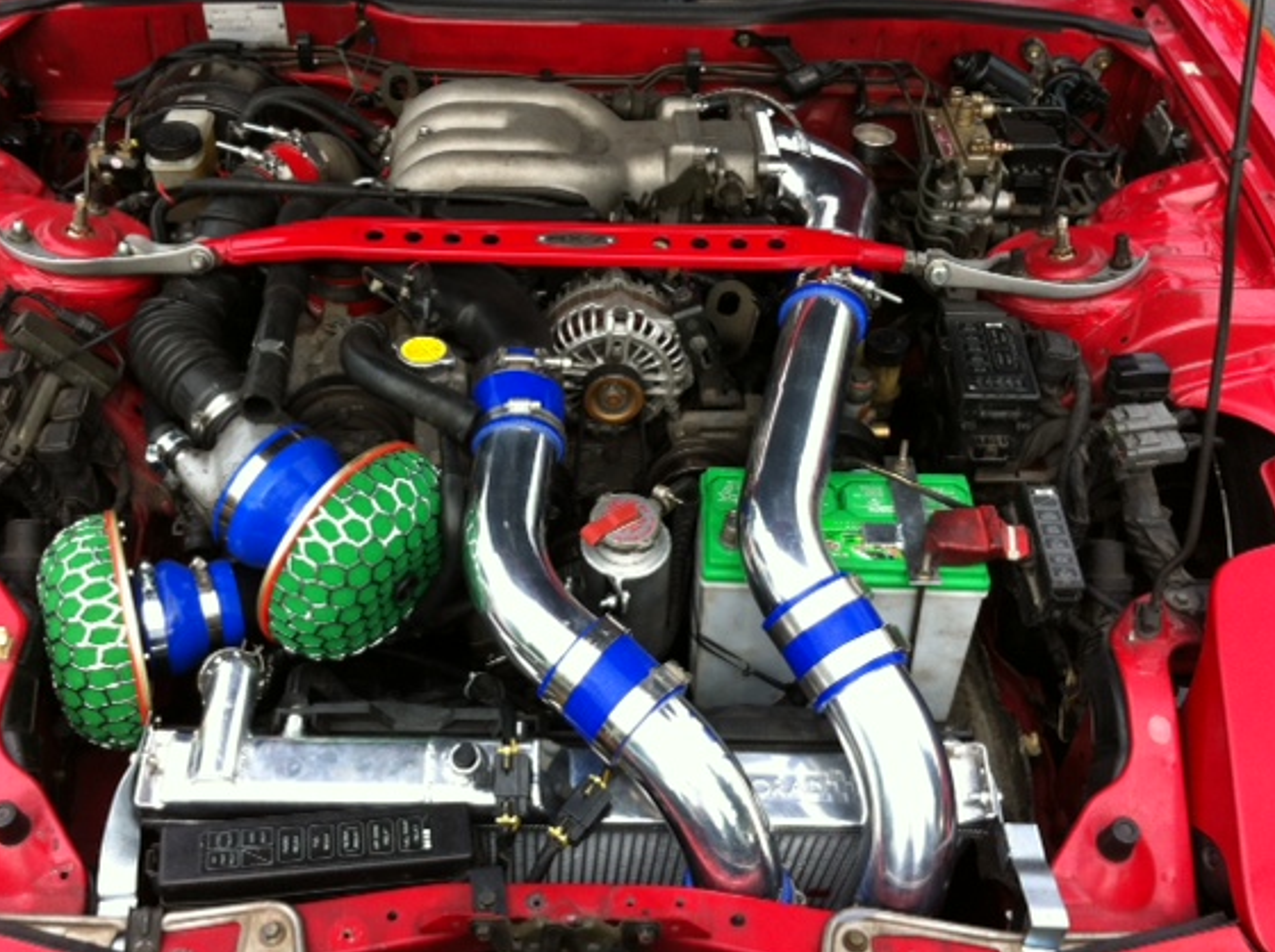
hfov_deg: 46.8
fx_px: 1471
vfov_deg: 35.9
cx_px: 587
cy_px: 483
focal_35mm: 40
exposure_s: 1/120
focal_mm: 3.85
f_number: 2.8
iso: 100
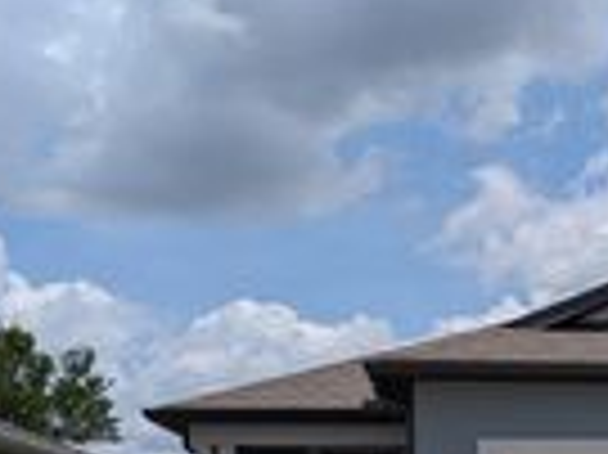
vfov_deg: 15.8
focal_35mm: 89
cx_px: 775
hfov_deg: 20.3
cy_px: 571
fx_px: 1562
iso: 22
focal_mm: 6.9
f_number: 1.68
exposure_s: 1/2174
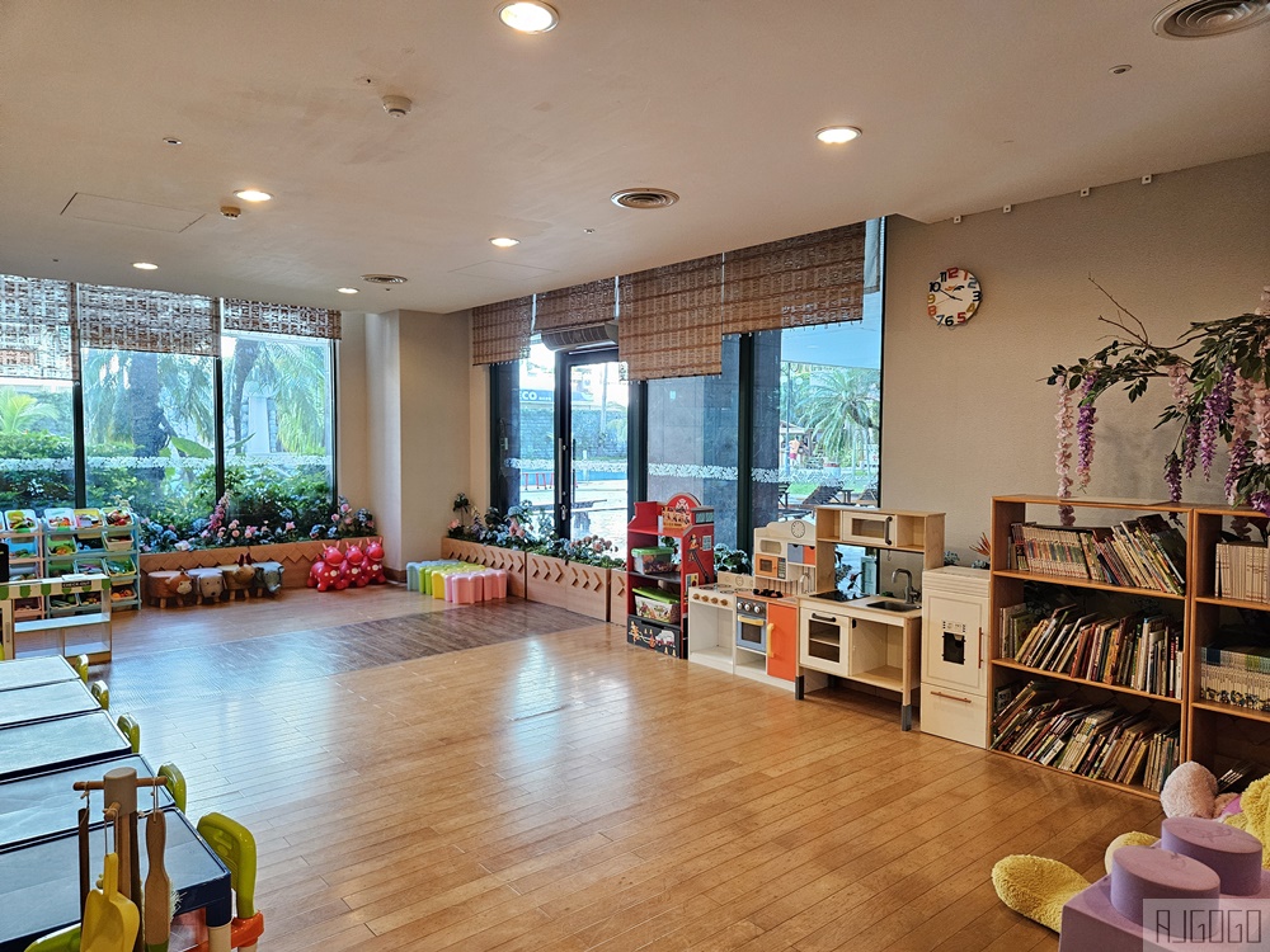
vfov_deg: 58.9
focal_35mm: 23
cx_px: 635
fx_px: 844
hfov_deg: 73.9
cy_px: 476
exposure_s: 1/120
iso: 500
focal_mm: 5.4
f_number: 1.8
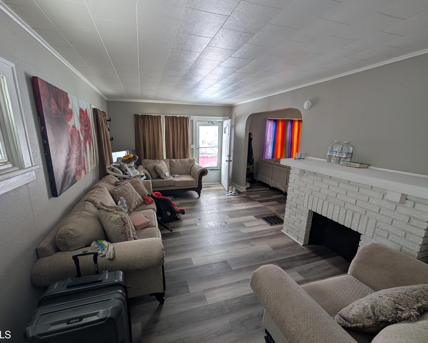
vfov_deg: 92.2
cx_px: 193
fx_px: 165
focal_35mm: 13
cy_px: 172
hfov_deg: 104.5
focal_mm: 2.02
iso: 68
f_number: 1.7
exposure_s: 1/93.2
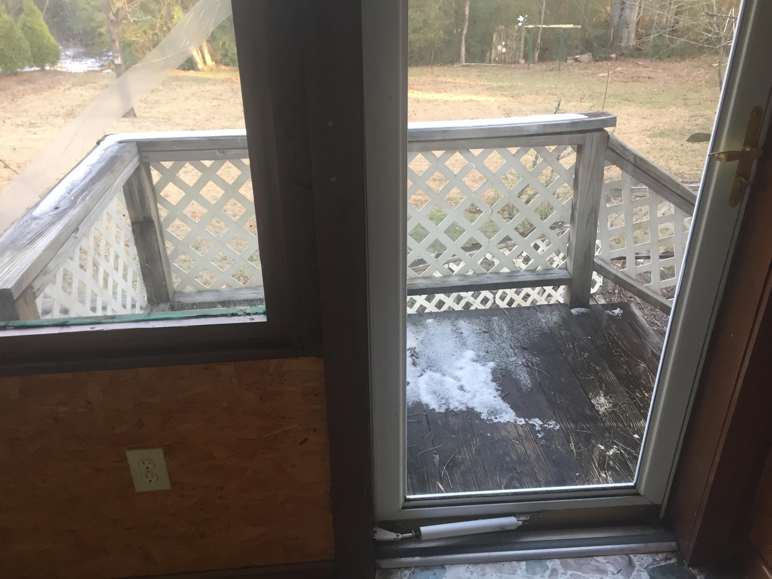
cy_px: 290
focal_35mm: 29
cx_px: 386
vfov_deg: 48.2
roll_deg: +1.4
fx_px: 647
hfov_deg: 61.7
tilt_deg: -28.7
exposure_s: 1/40
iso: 40
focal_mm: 4.15
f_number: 2.2
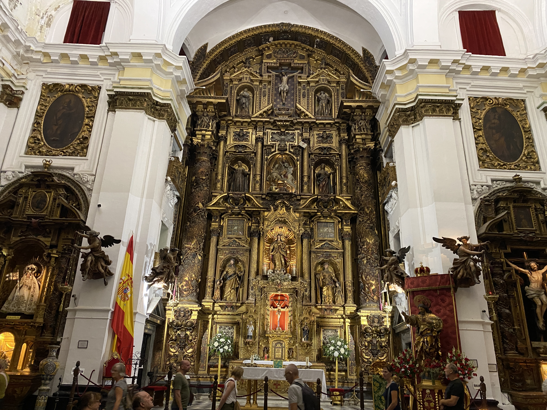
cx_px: 274
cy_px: 205
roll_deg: -2.5
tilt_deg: +22.0
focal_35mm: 26
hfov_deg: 67.3
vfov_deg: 53.1
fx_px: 411
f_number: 1.8
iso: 500
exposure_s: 1/25
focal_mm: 4.25
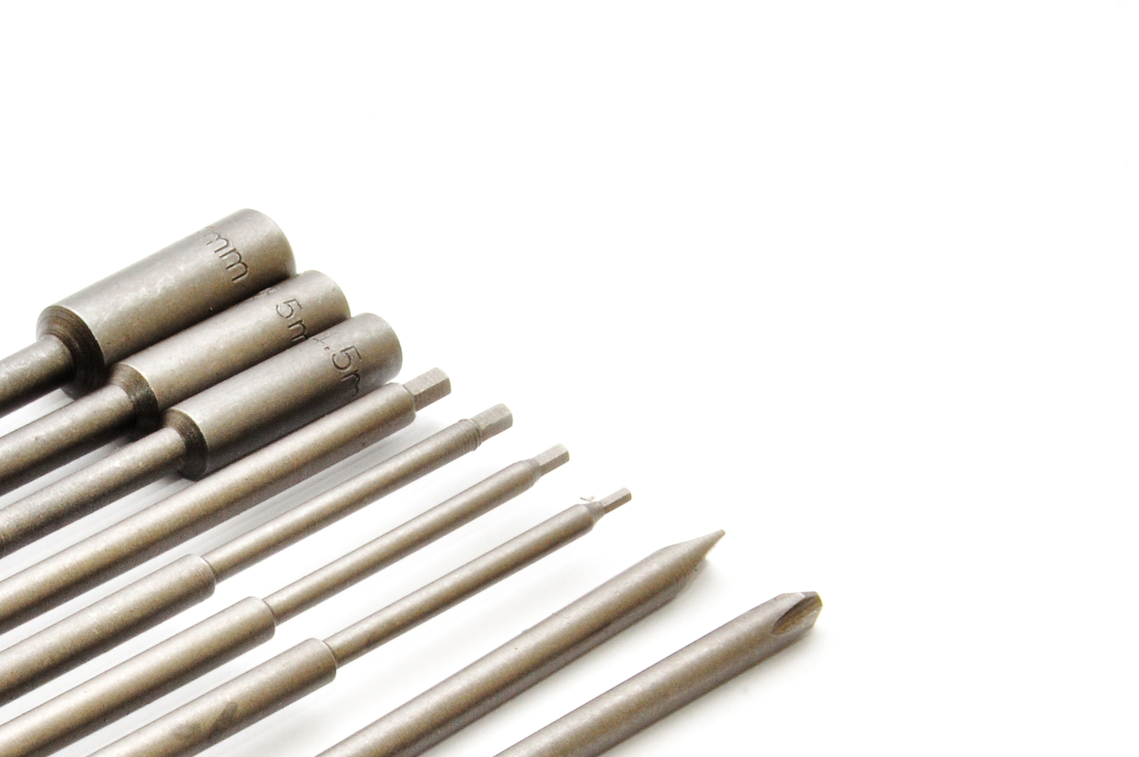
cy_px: 612
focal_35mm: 271
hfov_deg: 7.6
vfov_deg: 5.1
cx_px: 131
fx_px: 8564
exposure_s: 1/60
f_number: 36
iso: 400
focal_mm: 98
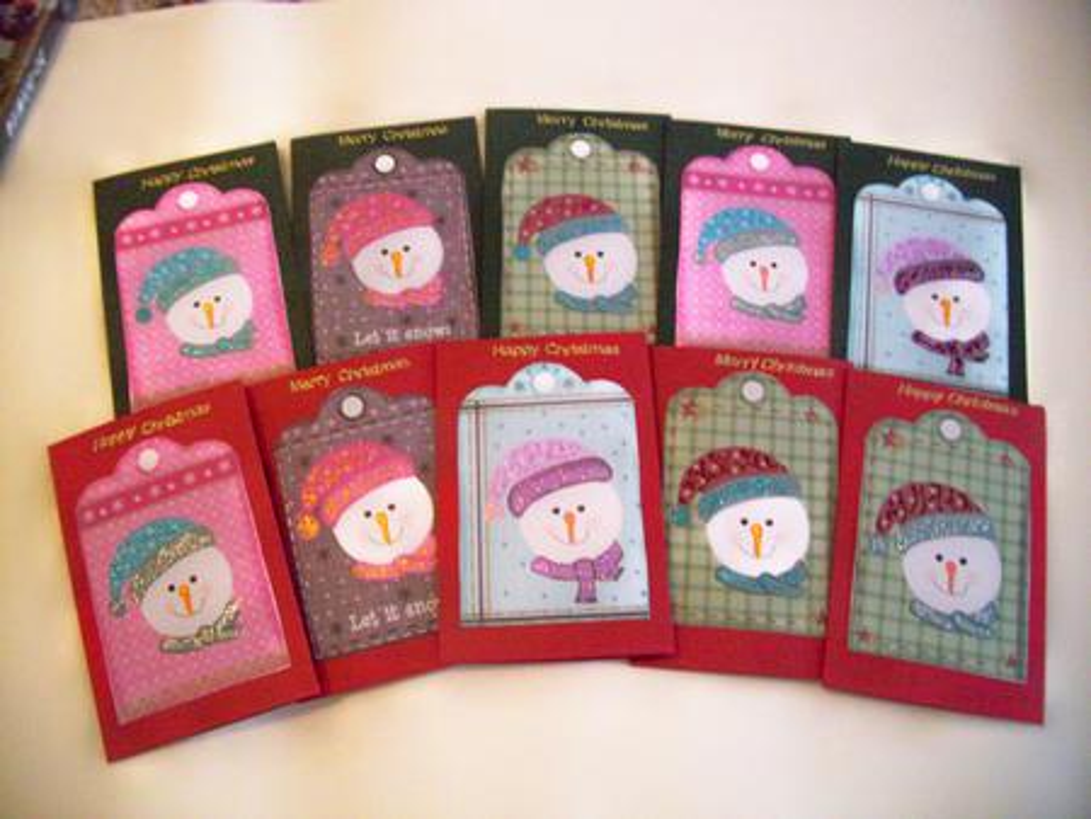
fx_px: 1009
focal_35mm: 32
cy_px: 410
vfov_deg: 44.2
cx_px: 546
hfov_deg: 56.8
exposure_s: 1/8
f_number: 2.9
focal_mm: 5.7
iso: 160
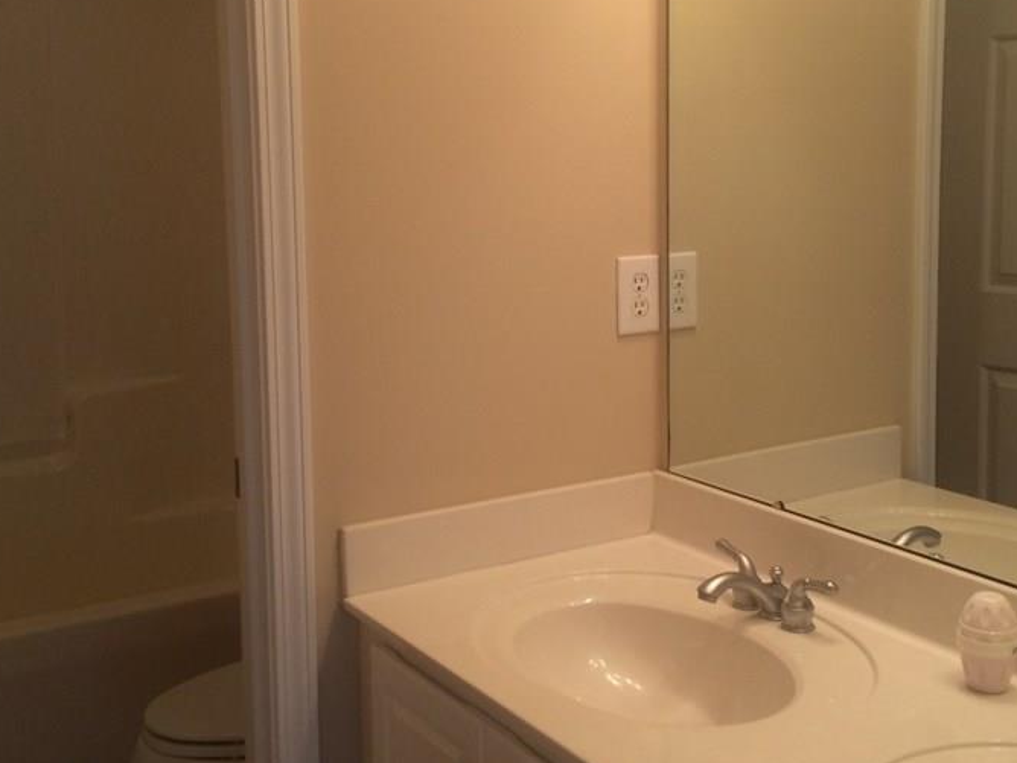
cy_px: 318
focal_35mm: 46
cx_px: 562
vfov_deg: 31.5
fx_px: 1351
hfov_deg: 41.2
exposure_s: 1/30
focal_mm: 4.12
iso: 64
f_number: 2.2
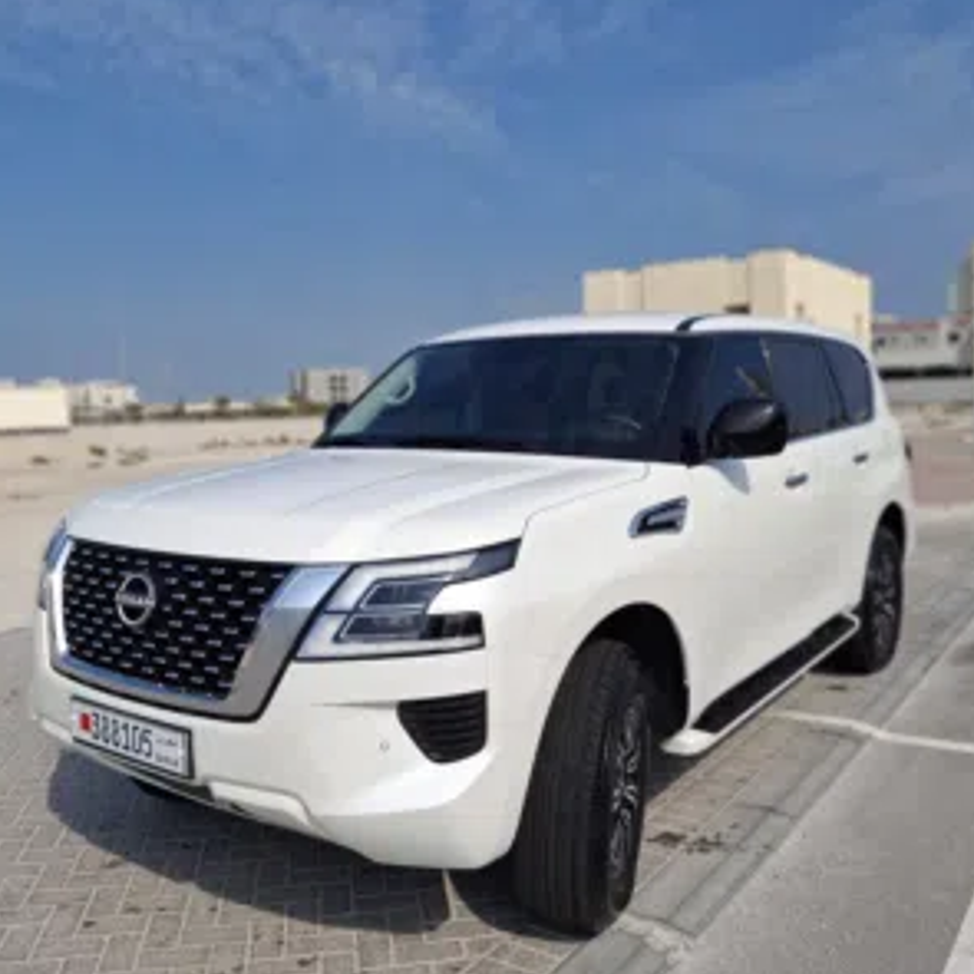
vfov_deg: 54.0
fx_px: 955
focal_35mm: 30
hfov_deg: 54.0
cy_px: 456
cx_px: 489
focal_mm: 4.69
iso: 32
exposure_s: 1/3597
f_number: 1.8
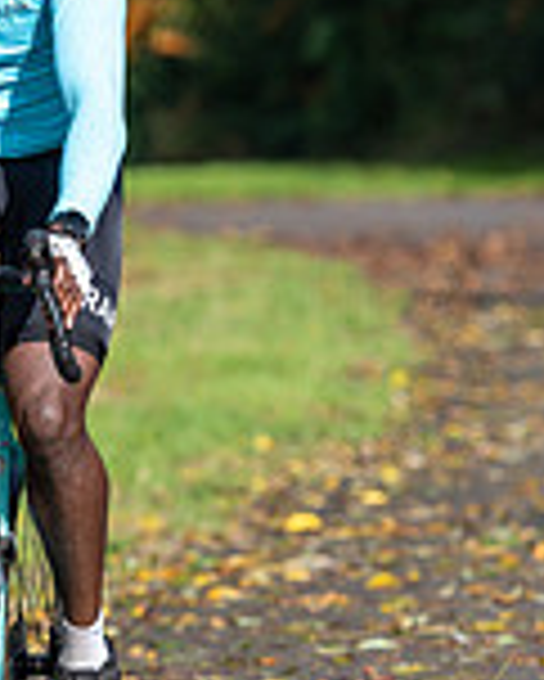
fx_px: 13832
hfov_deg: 2.3
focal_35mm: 688
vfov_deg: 2.8
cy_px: 27
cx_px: -96
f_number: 4
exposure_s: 1/1600
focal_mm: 160
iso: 200
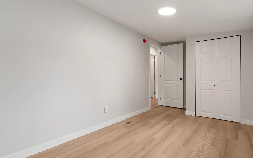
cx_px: 135
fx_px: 124
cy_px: 80
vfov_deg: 65.0
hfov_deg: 90.9
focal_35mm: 18
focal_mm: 10
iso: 320
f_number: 8
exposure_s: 1/25
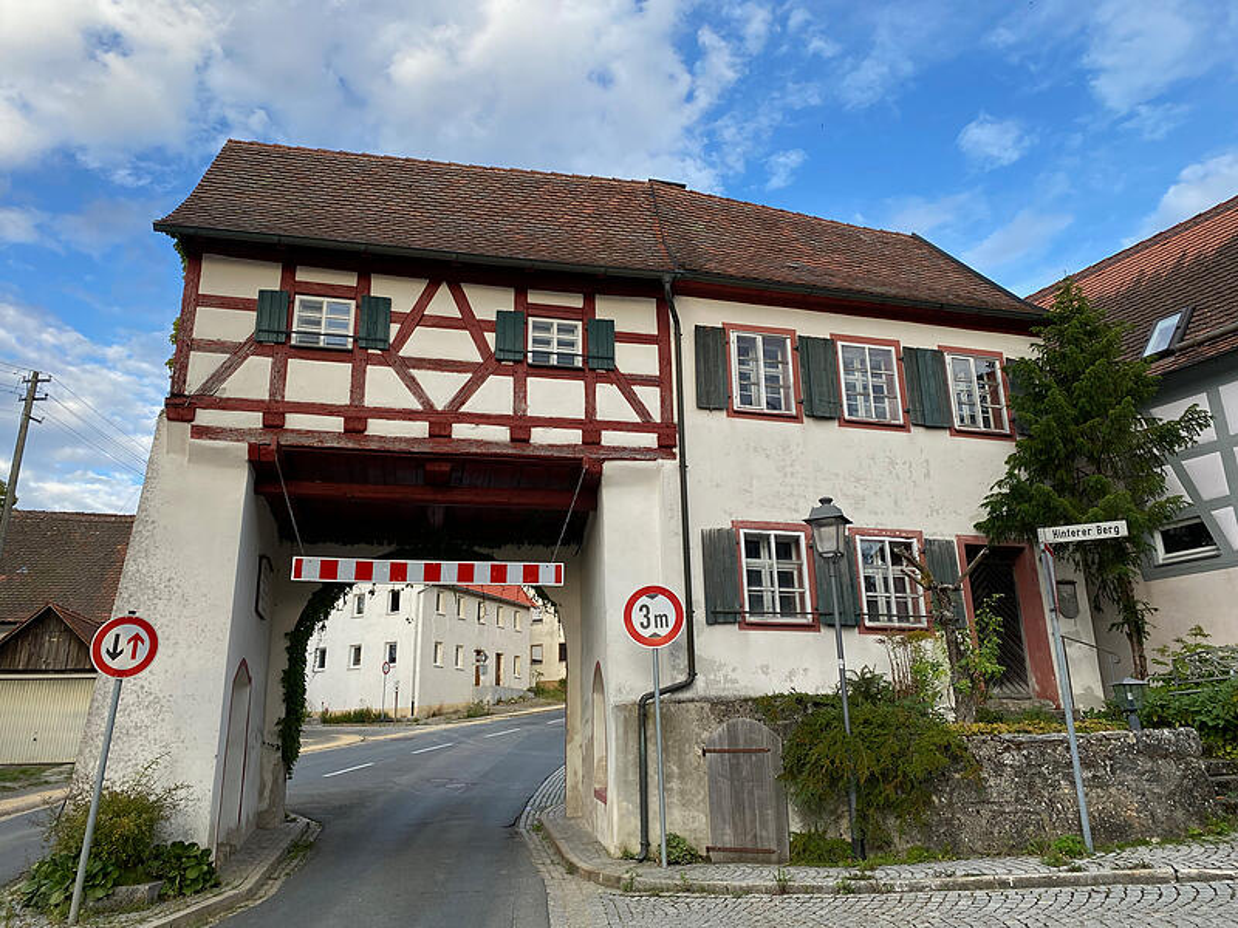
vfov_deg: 53.1
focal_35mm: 26
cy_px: 464
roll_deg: +1.1
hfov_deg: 67.3
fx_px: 930
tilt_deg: +17.2
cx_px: 619
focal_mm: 4.25
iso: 32
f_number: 1.8
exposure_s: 1/604
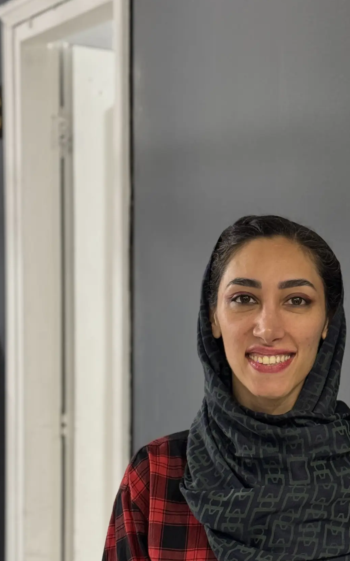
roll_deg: -2.4
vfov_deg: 26.0
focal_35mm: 79
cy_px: 383
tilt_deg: -5.9
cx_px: 286
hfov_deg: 16.4
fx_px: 1206
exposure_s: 1/33
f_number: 1.78
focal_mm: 6.76
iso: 320
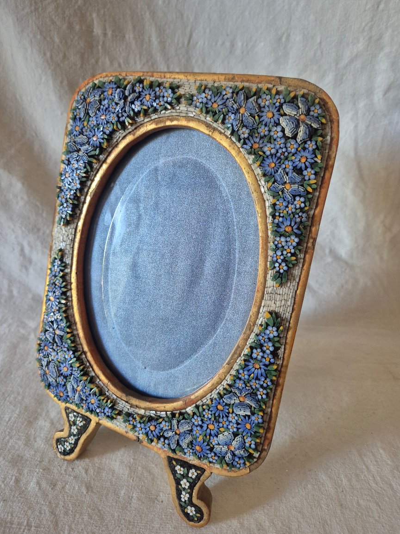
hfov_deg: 56.8
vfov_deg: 71.6
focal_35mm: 24
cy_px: 268
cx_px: 193
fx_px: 370
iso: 500
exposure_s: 1/100
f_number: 1.8
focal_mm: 5.4
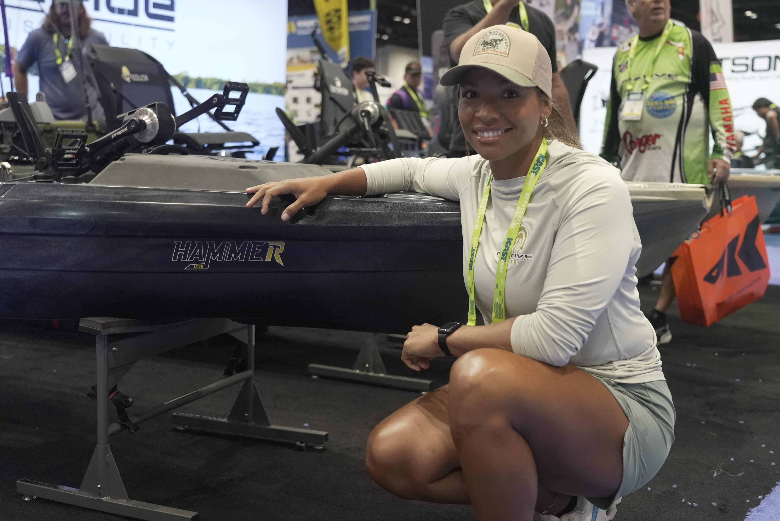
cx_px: 390
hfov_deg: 45.4
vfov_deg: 31.2
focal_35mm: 43
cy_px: 260
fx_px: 932
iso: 8000
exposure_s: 1/250
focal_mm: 43
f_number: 4
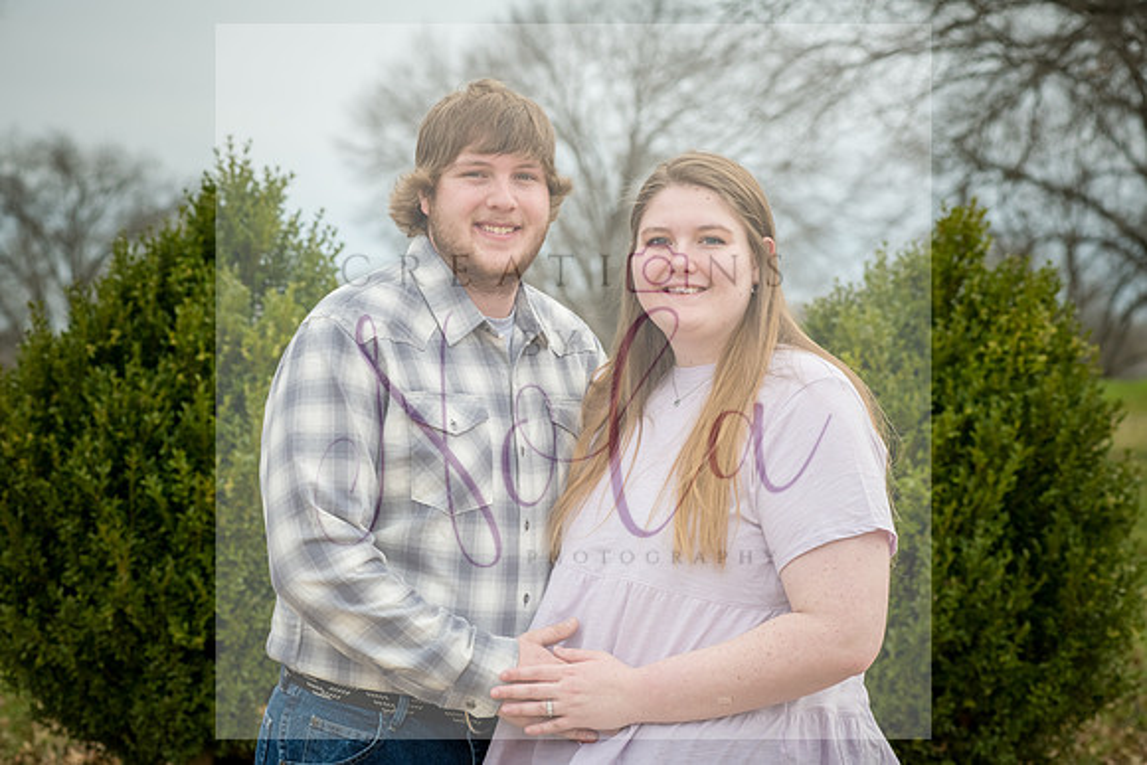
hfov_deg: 19.5
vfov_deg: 13.0
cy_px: 382
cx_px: 574
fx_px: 3346
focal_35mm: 105
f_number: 7.1
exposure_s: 1/640
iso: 400
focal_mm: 105
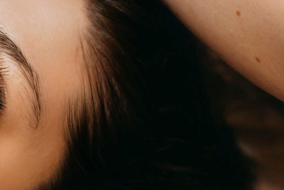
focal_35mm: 143
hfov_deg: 14.3
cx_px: 52
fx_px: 1128
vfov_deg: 9.6
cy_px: 54
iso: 400
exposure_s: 1/250
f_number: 3.5
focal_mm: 50
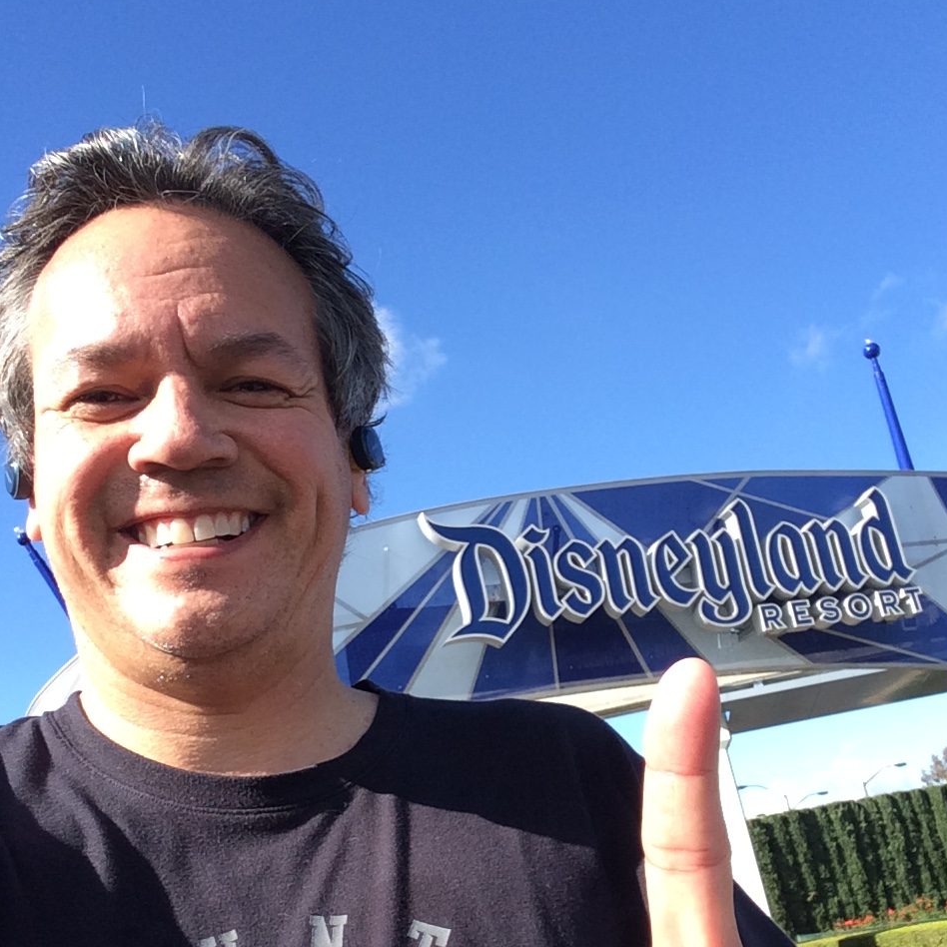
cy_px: 627
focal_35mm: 37
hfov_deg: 44.9
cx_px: 477
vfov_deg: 44.3
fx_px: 1145
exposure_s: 1/822
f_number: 2.4
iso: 50
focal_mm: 2.15
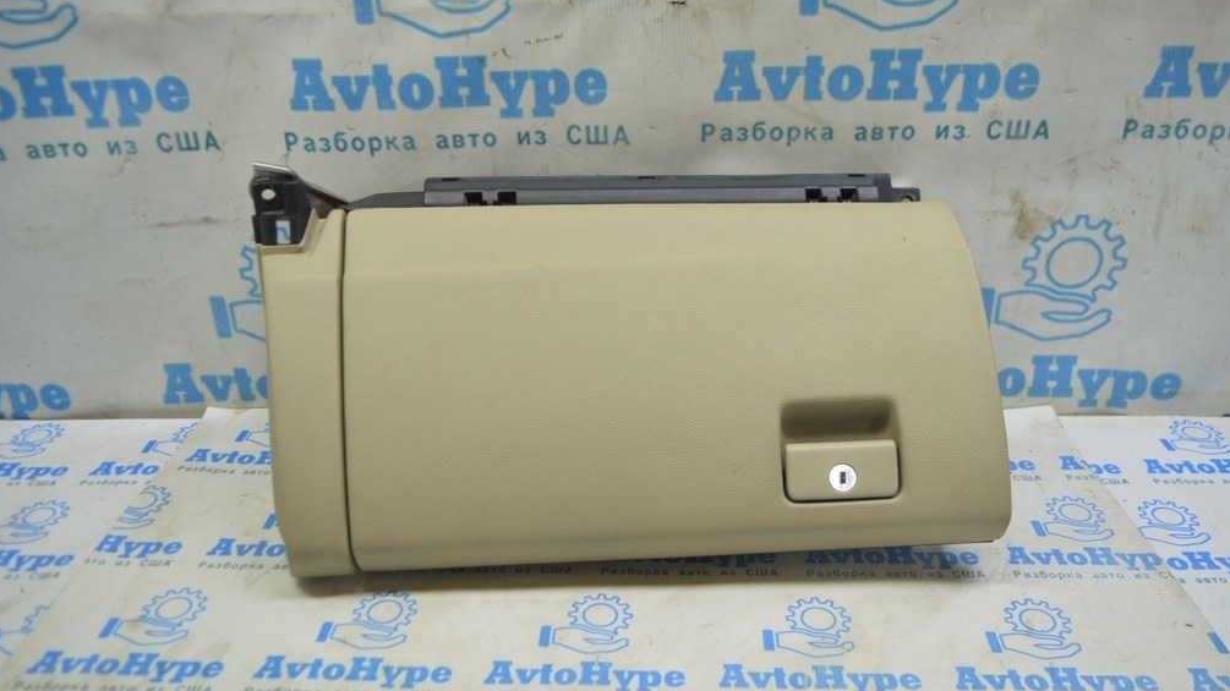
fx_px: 1044
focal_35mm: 32
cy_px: 346
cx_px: 618
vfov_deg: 36.7
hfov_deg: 61.0
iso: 400
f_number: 3.5
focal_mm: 20
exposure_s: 1/50
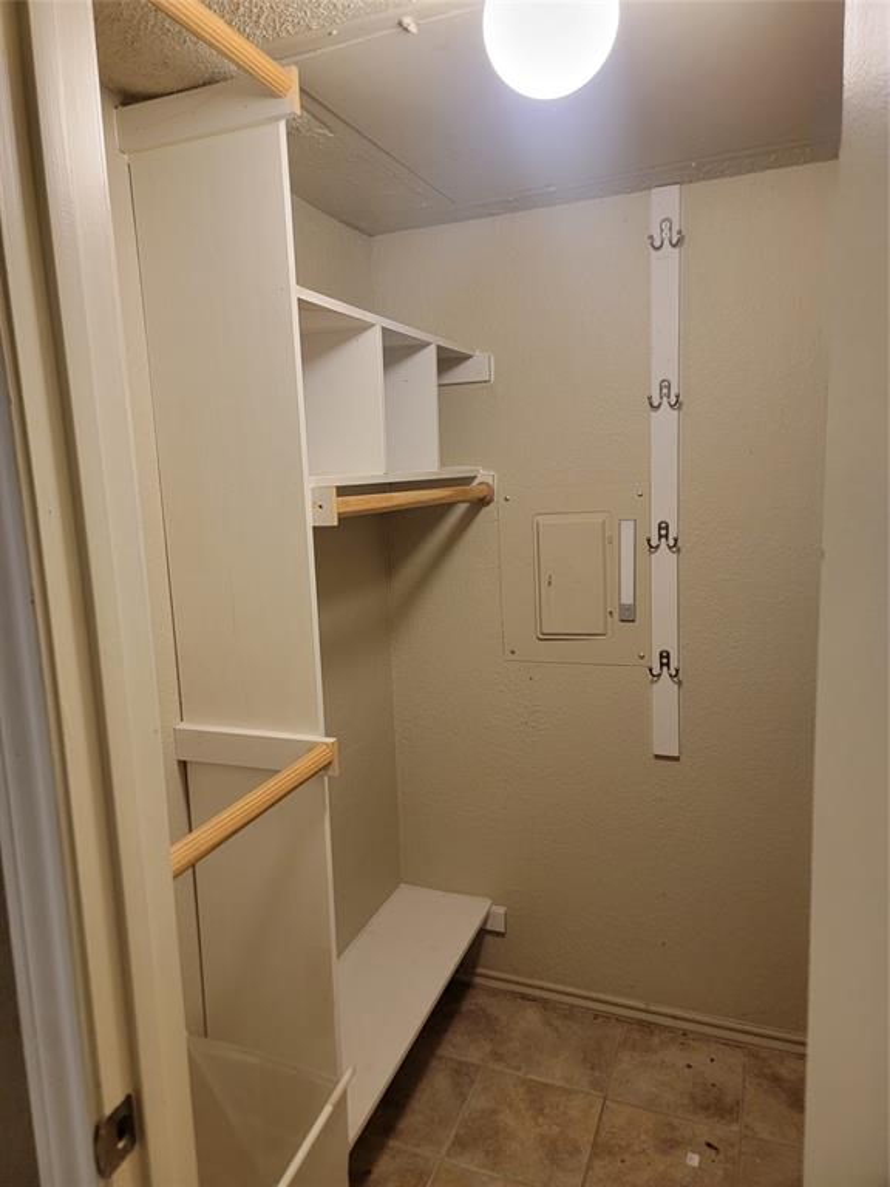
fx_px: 823
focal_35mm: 24
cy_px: 594
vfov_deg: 71.6
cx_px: 445
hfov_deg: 56.8
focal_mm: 6.7
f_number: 1.8
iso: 200
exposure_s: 1/40
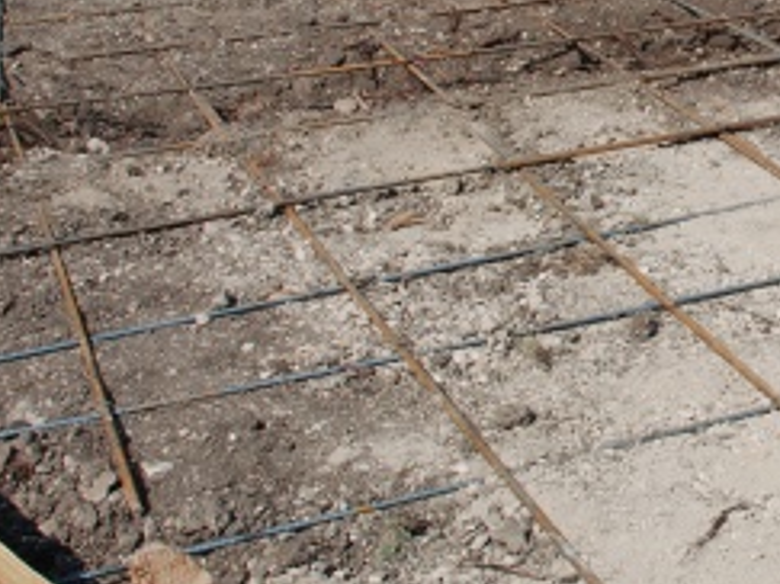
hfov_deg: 24.4
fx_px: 1712
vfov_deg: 19.2
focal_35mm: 76
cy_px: 109
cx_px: 793
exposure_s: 1/250
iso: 100
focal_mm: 20
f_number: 8
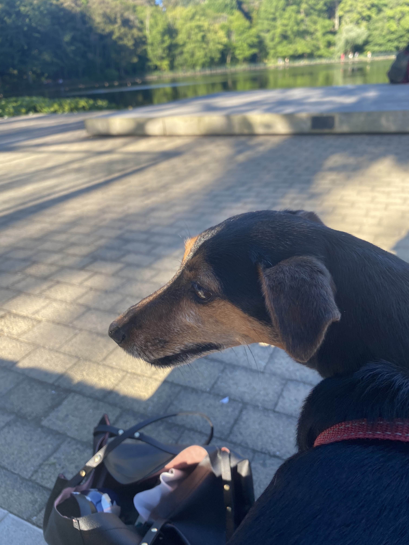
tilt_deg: -22.9
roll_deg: +4.1
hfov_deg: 53.1
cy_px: 272
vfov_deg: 67.3
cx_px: 204
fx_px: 410
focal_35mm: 26
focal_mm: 4.25
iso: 32
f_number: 1.8
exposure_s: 1/431
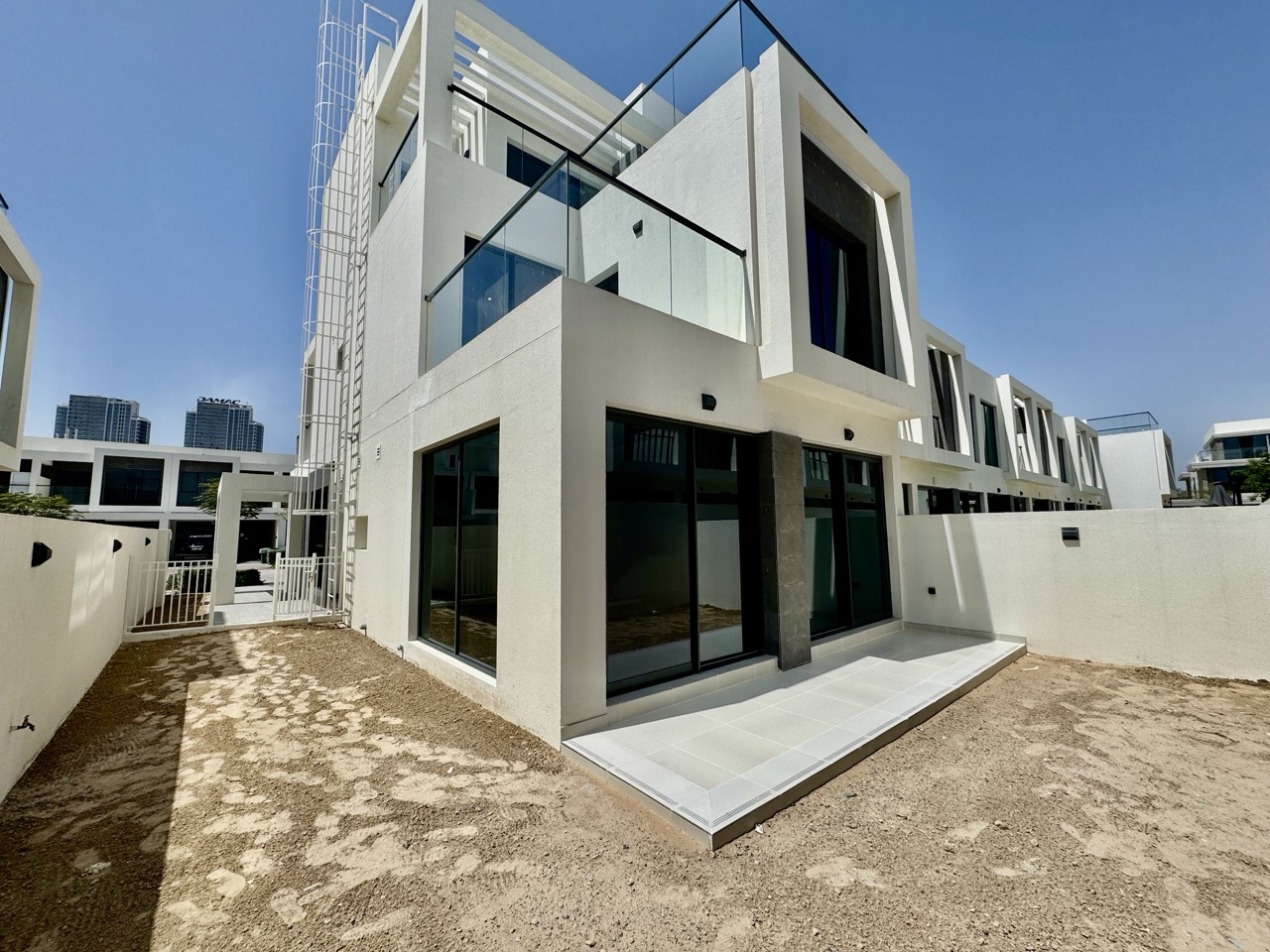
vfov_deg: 85.7
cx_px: 635
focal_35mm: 14
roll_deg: +0.9
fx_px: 514
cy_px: 476
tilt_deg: +6.3
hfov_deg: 102.1
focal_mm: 2.22
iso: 40
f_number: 2.2
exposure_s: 1/3906
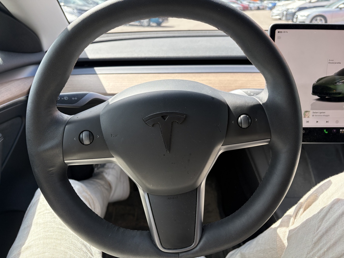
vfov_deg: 53.1
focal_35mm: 26
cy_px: 129
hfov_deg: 67.3
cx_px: 172
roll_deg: +0.4
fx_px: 258
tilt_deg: -23.3
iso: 64
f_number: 1.6
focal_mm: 5.96
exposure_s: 1/612
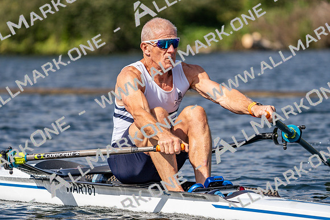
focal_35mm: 298
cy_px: 110
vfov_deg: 4.6
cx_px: 165
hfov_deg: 6.9
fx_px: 2732
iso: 160
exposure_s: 1/1600
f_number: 5.6
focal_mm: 298
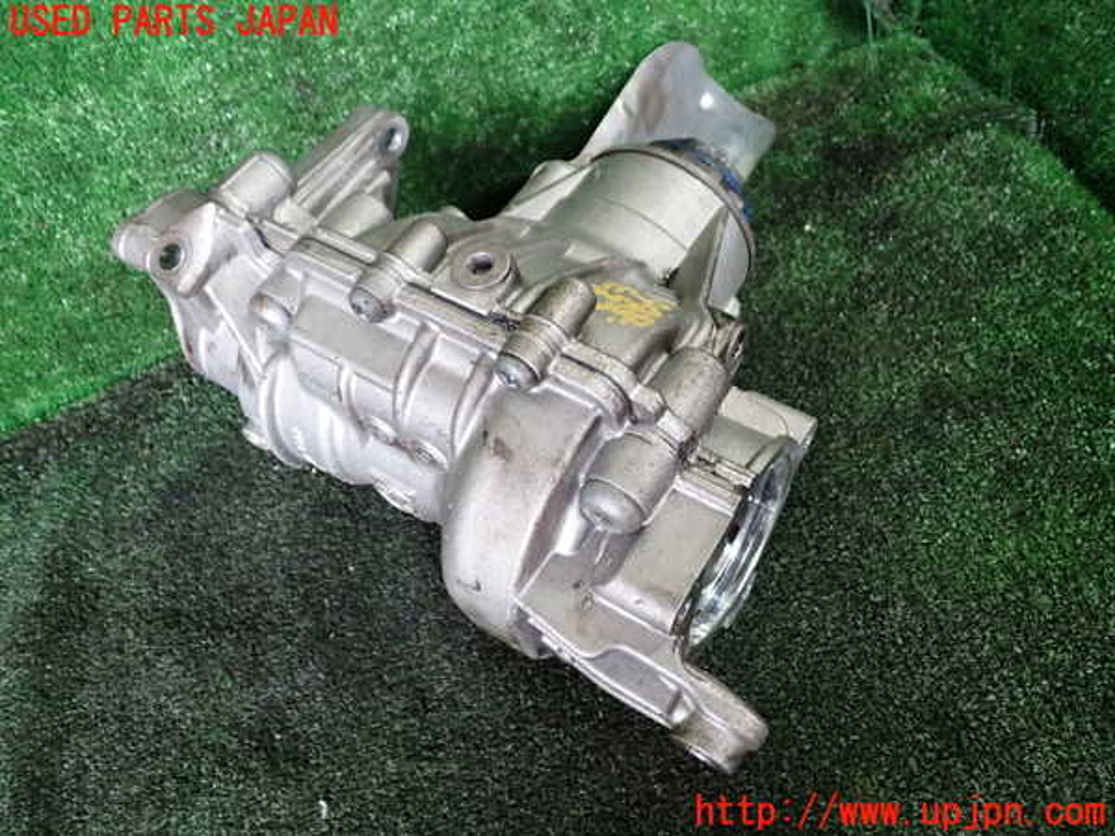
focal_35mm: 30
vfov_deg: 46.8
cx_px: 558
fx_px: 966
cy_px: 418
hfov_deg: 60.0
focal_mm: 5.4
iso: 250
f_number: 2.3
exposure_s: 1/30
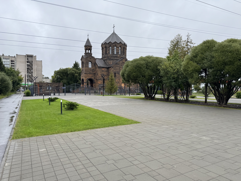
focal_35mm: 24
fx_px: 167
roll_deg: +0.3
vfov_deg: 56.8
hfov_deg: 71.6
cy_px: 90
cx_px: 120
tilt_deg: +0.3
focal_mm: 6.76
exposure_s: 1/980
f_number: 1.78
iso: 80
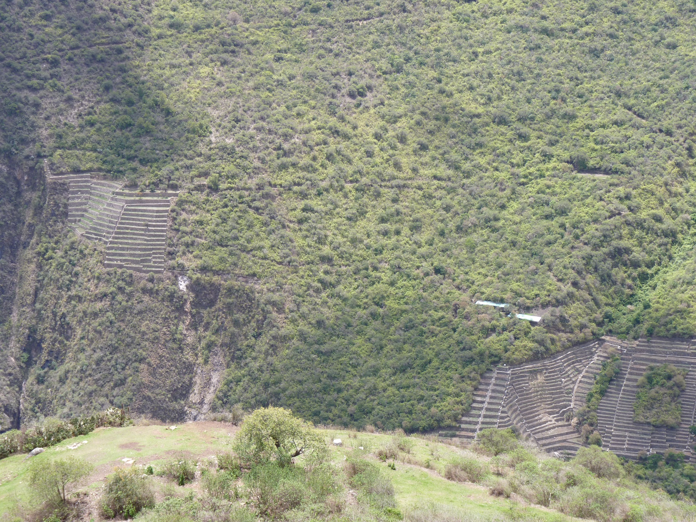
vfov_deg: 20.4
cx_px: 348
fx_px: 1448
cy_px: 261
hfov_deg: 27.0
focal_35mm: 72
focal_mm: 12.8
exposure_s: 1/200
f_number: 4
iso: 80
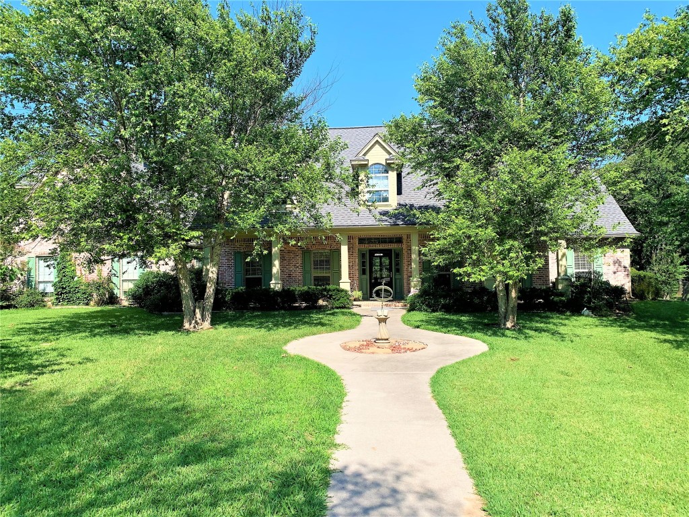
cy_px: 258
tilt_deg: +1.6
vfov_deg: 53.1
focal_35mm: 26
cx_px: 344
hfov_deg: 67.3
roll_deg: +0.1
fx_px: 518
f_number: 1.8
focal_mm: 4.25
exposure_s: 1/1387
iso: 25
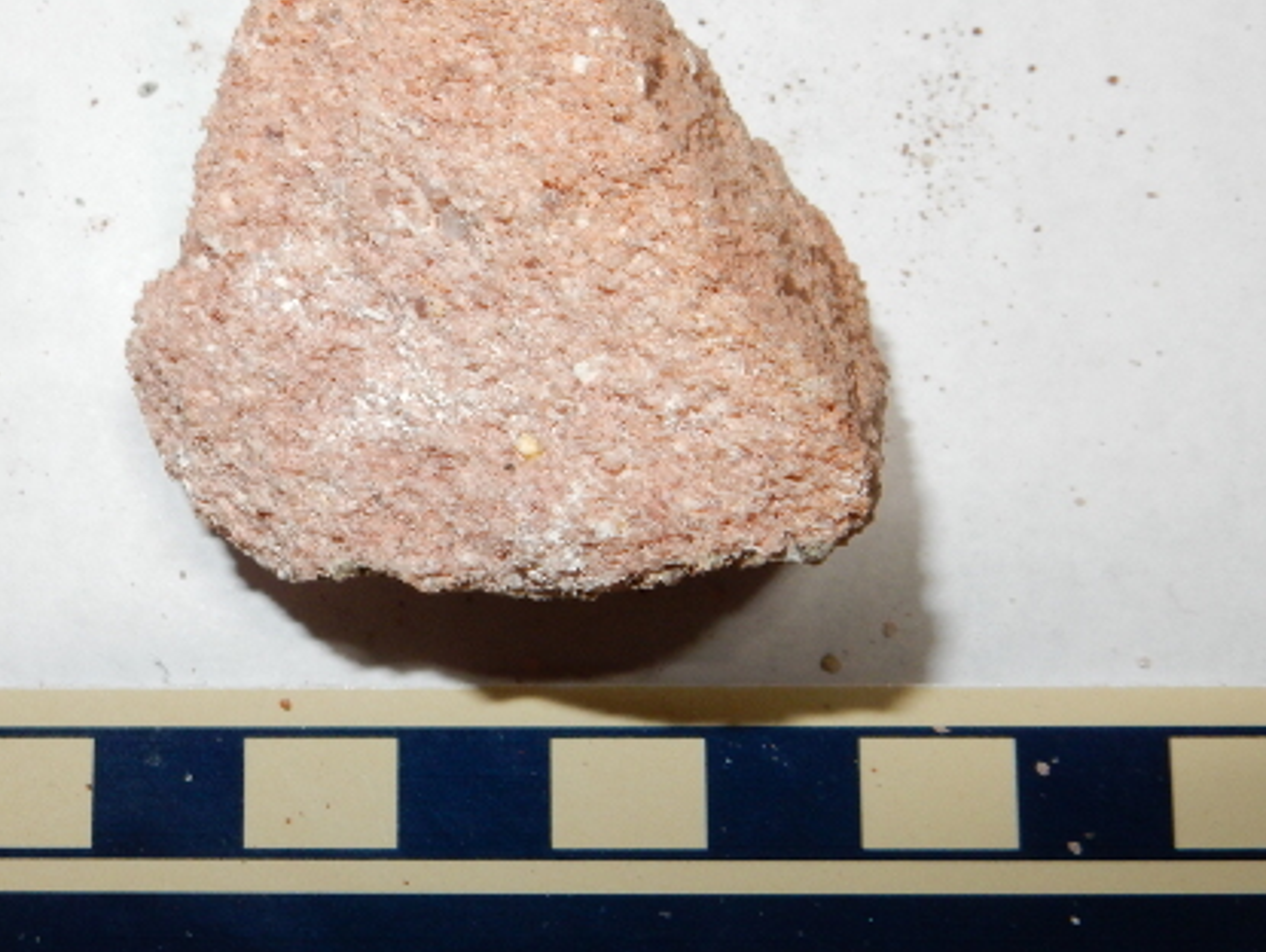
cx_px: 451
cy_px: 372
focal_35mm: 52
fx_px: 1903
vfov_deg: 28.0
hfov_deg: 36.5
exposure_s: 1/30
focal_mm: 6.4
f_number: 5.6
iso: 200
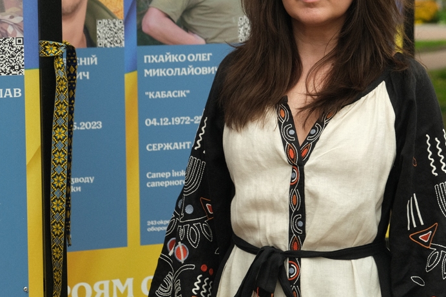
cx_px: 248
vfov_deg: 12.7
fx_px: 1338
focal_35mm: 108
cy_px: 92
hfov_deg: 18.9
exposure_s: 1/90
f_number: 4.5
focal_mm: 48.4
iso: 320
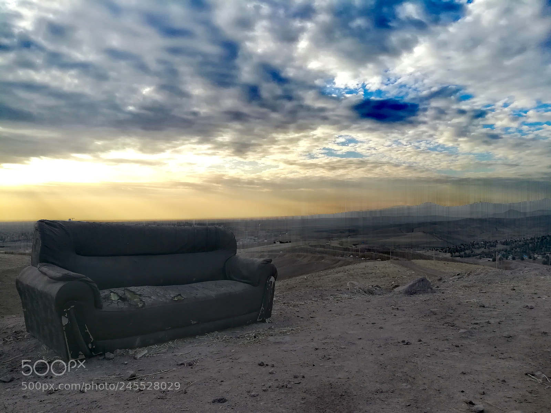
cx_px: 276
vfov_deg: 53.1
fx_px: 414
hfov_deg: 67.3
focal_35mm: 26
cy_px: 206
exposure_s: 1/433
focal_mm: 3.83
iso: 50
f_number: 2.2
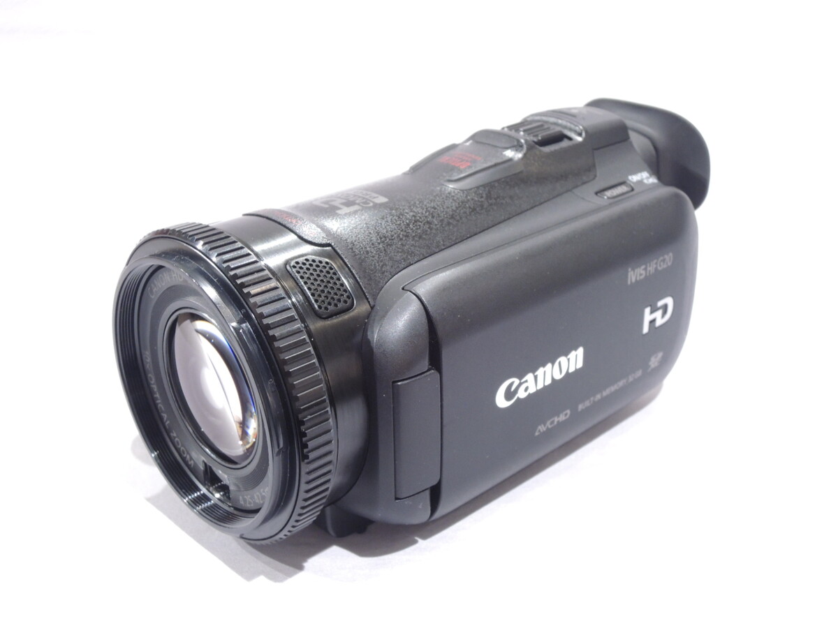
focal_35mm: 45
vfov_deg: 32.2
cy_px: 314
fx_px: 1089
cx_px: 419
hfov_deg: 42.1
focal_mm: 8.1
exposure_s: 1/25
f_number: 4.5
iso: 400
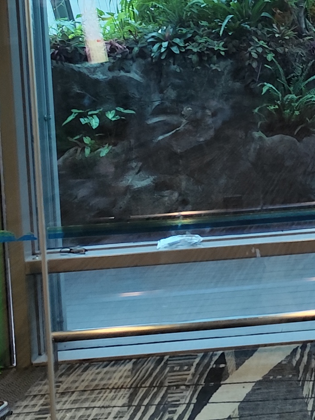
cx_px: 493
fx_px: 1225
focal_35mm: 101
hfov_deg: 13.7
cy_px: 4
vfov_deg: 18.9
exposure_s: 1/50
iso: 320
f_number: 1.65
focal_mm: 6.14
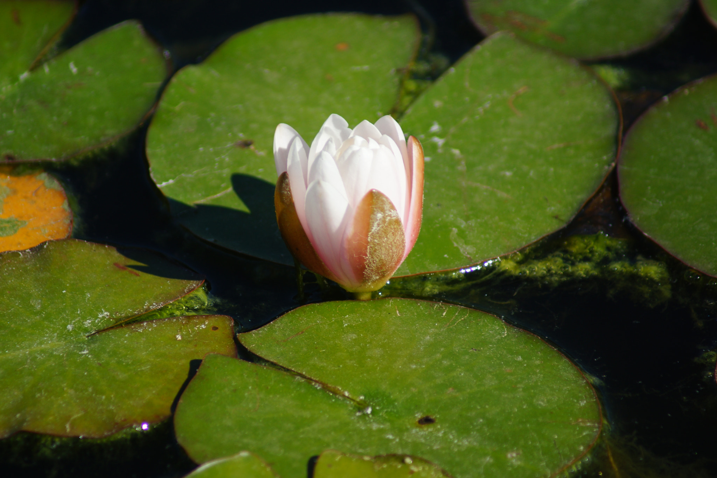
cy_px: 239
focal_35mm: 450
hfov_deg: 4.6
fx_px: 8961
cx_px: 358
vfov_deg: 3.1
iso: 125
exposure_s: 1/500
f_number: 5.6
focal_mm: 300
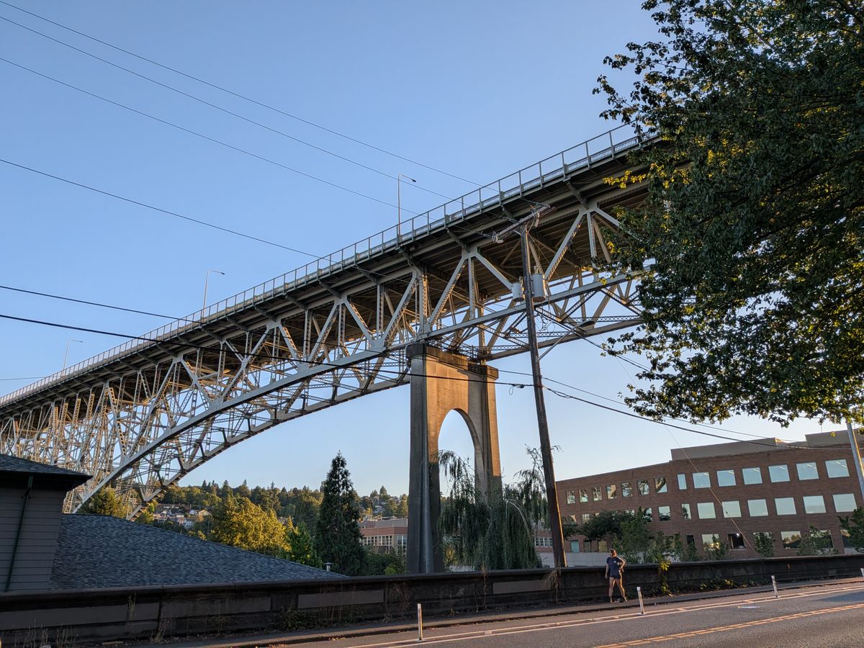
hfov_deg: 71.6
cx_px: 432
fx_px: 599
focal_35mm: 24
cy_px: 324
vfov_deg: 56.8
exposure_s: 1/878
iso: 37
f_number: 1.7
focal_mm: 4.53
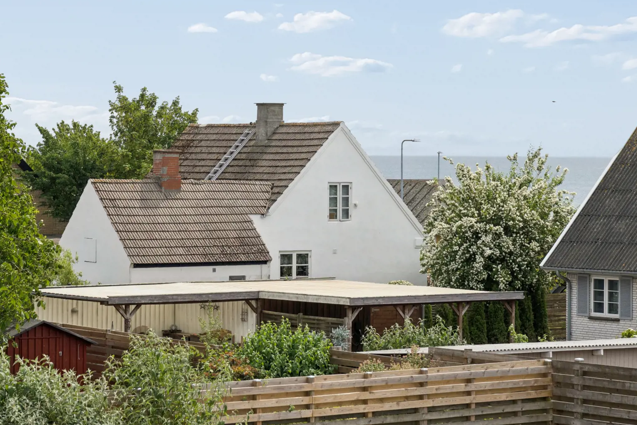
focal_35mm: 132
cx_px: 319
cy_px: 179
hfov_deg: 15.5
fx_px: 2335
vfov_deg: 10.4
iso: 200
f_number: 8
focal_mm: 70
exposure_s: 1/1250
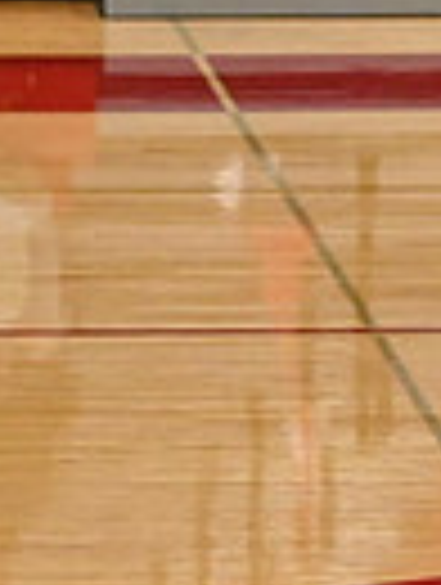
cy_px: 52
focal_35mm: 643
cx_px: 1184
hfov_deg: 2.3
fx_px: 10887
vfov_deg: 3.1
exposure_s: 1/400
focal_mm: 100
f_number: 4
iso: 6400
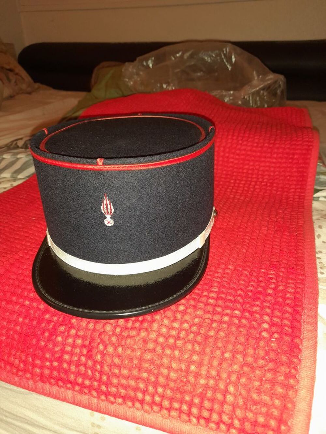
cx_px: 163
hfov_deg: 54.9
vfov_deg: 69.4
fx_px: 314
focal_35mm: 25
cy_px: 217
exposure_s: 1/50
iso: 160
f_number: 2
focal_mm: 4.6
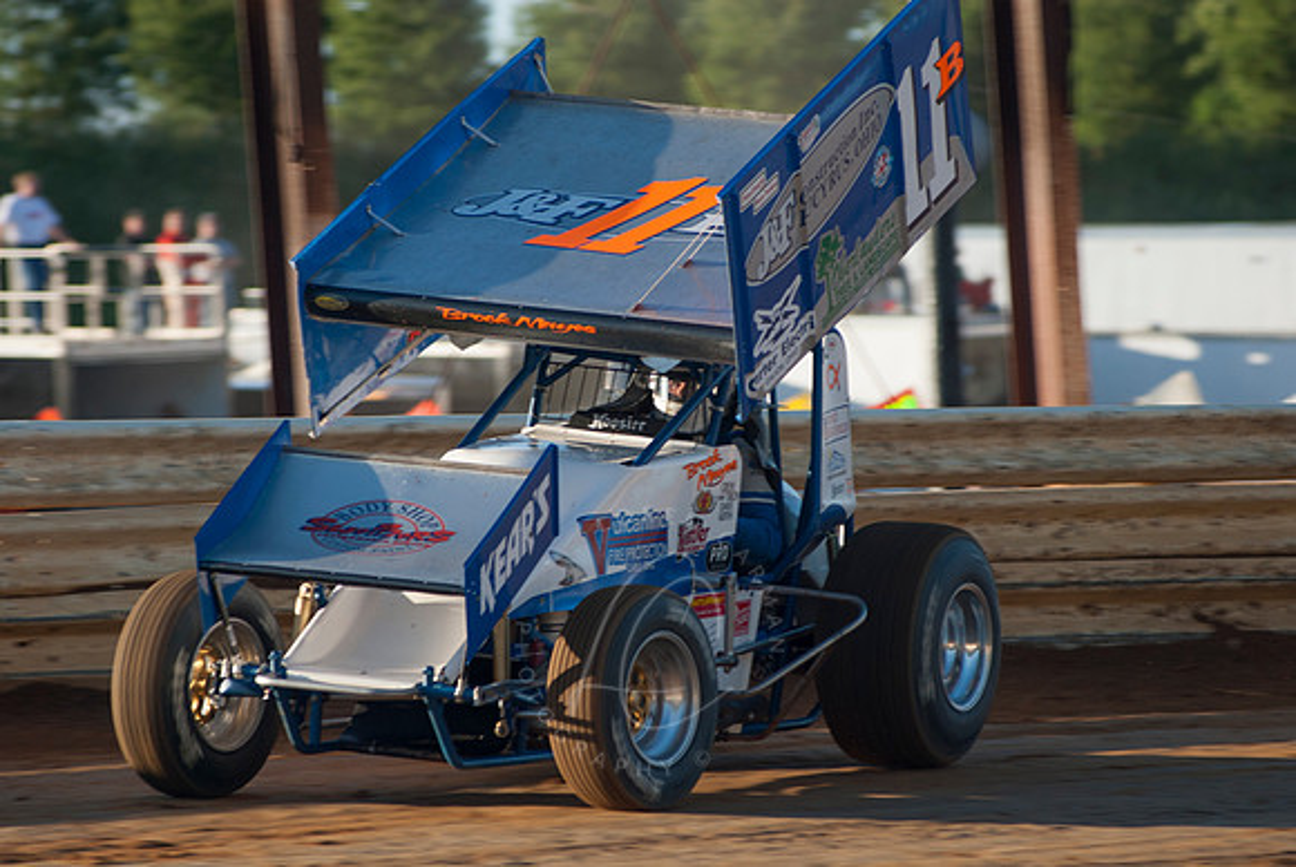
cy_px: 434
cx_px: 648
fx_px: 10811
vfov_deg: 4.6
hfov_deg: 6.9
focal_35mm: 300
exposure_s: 1/640
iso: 100
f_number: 4
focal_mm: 200
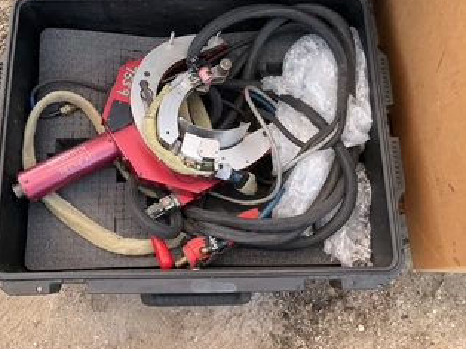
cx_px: 199
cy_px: 141
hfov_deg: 50.0
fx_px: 498
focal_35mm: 37
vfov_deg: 38.5
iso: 100
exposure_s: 1/60
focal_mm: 3
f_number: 1.8
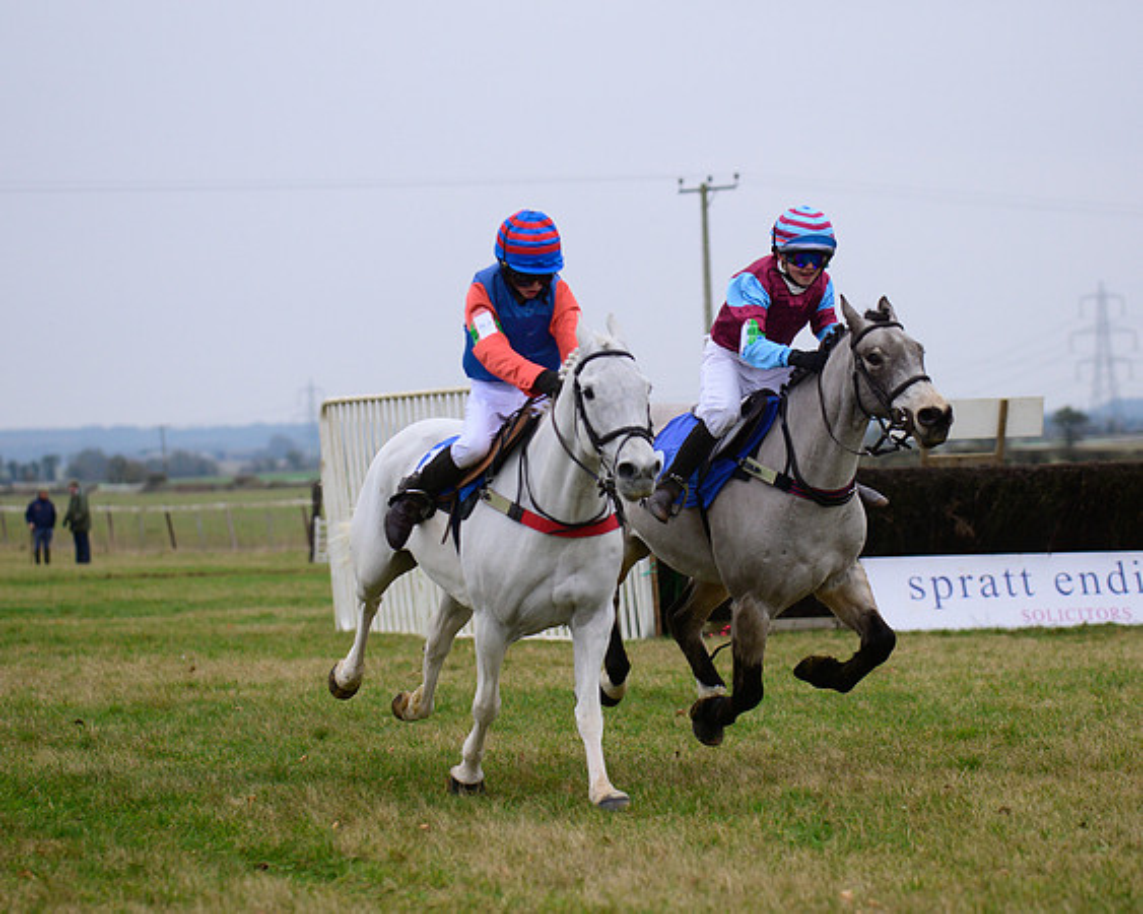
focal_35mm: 135
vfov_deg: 11.4
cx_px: 572
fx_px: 4576
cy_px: 457
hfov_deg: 14.2
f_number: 5
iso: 1250
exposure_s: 1/1000
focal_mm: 120
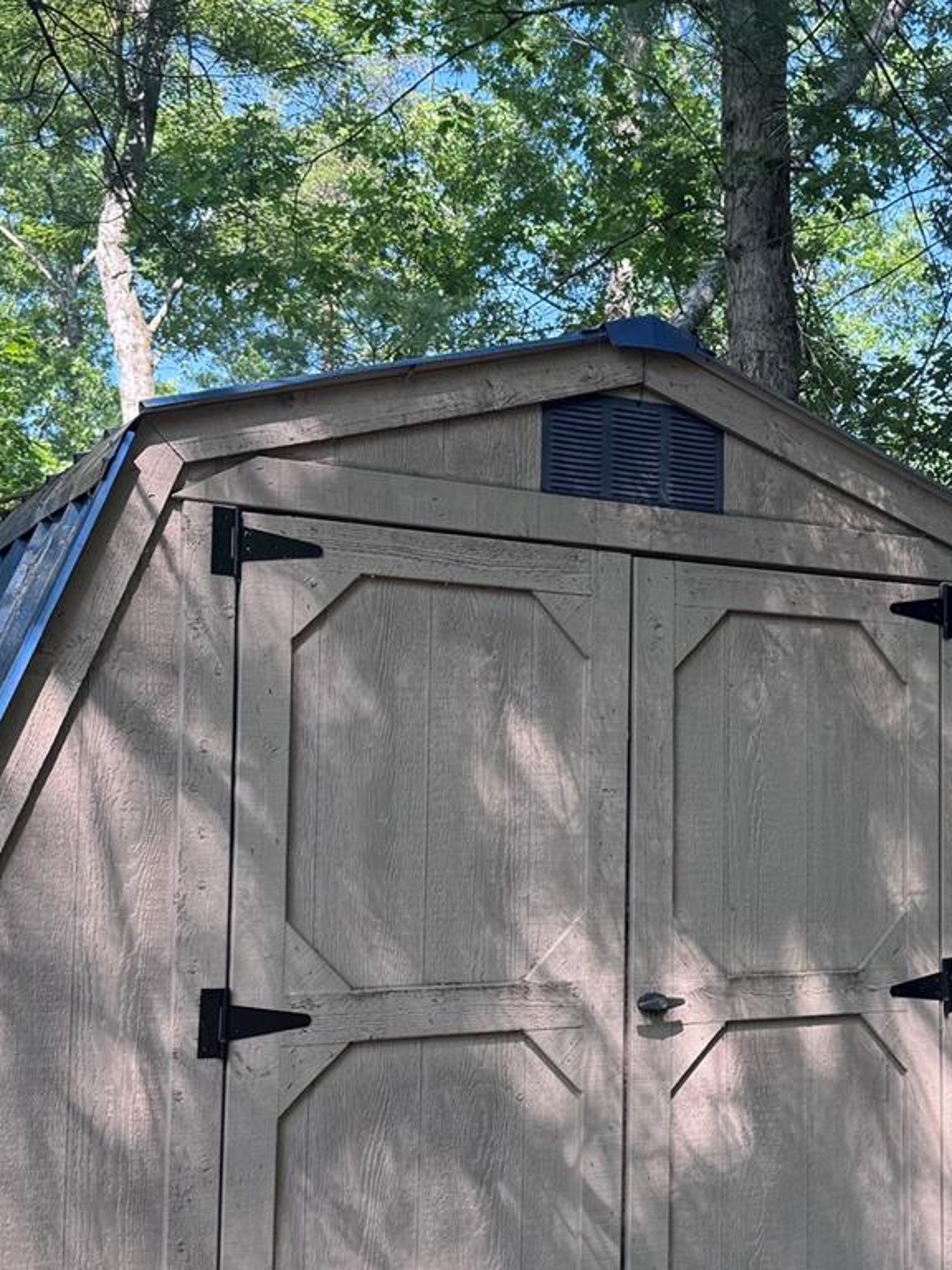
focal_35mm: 48
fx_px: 1760
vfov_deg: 39.5
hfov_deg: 29.7
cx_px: 727
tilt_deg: +2.5
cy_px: 749
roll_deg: -0.3
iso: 80
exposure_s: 1/328
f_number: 1.78
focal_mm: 6.76
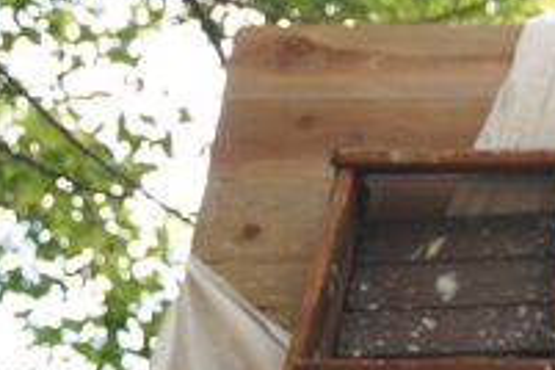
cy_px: -181
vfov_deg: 9.0
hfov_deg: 12.2
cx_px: 1118
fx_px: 2281
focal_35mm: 148
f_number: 2.8
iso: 200
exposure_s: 1/160
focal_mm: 29
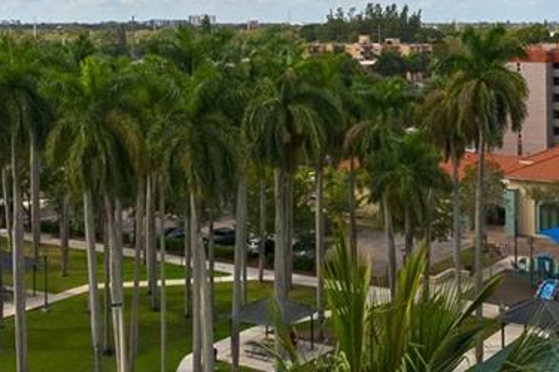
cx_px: 316
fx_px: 1014
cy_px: 24
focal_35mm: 65
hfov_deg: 30.8
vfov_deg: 20.3
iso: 200
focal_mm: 15.3
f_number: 10
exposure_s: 1/320
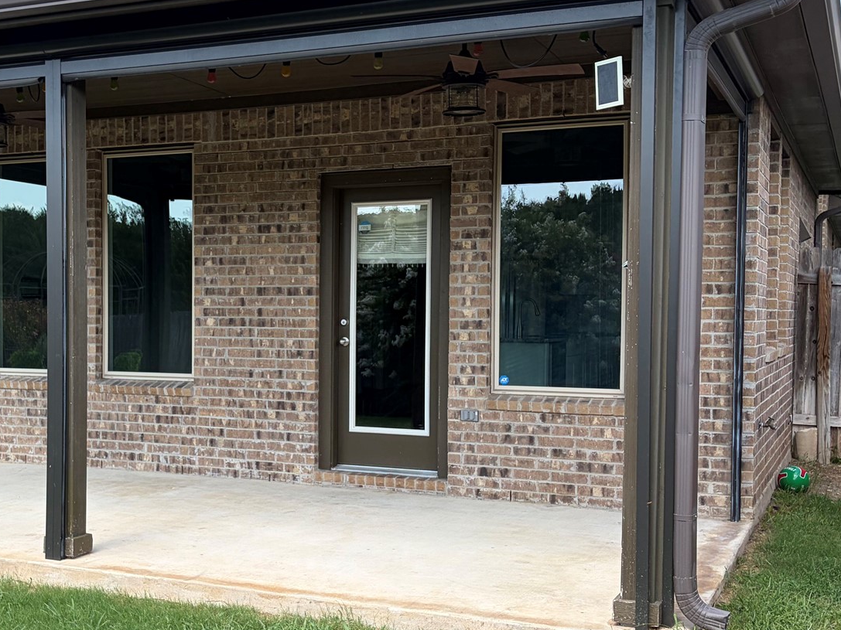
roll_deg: -0.2
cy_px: 351
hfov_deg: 38.3
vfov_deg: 29.6
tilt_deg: -1.1
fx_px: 1190
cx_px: 250
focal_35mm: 49
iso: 64
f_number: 1.6
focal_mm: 5.96
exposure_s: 1/1016
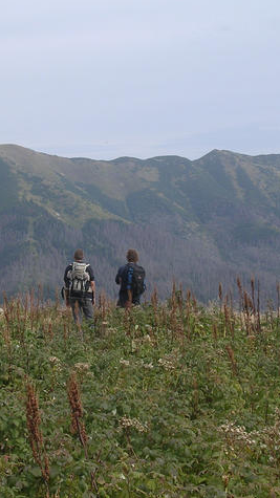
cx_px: 74
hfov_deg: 13.7
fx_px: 1162
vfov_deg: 24.2
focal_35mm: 88
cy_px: 248
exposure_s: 1/500
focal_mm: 9.1
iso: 100
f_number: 3.4
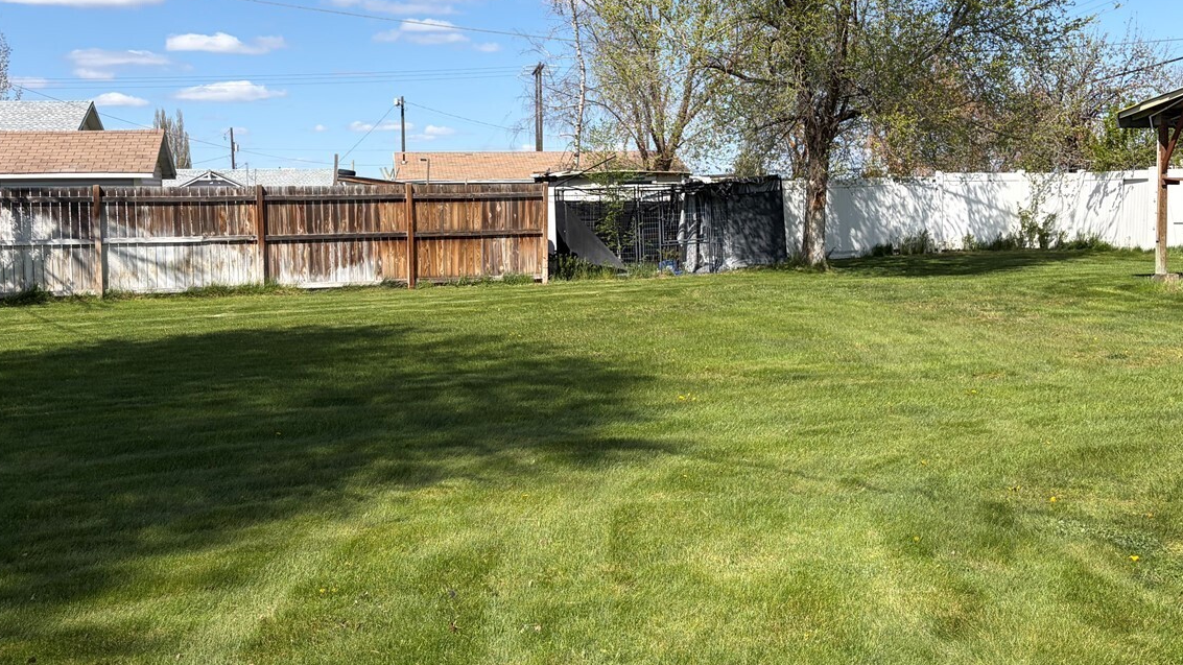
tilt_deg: -3.4
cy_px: 293
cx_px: 538
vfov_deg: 29.7
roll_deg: +0.7
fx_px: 1255
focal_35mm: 40
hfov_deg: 50.4
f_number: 1.6
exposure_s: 1/4608
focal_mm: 5.96
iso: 50
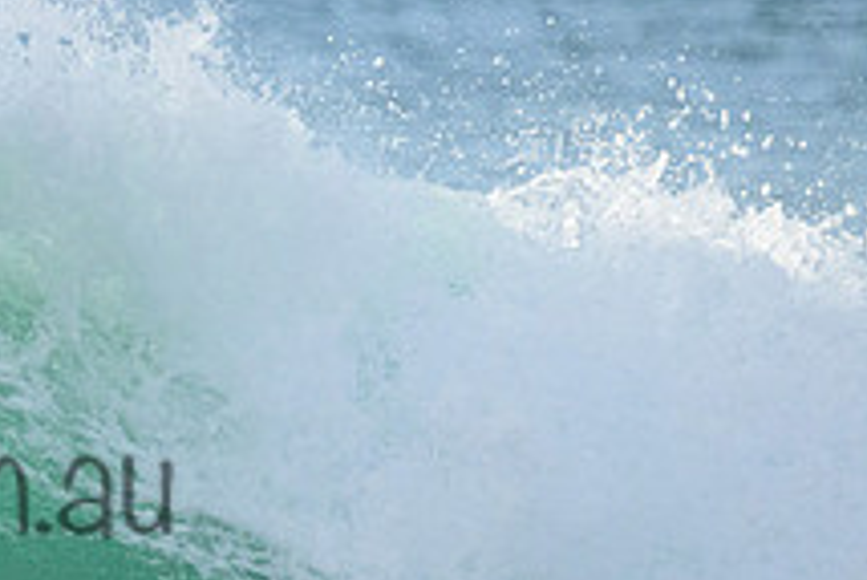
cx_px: -255
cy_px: 440
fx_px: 41113
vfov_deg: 0.8
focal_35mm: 1706
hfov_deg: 1.2
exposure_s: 1/1250
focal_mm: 630
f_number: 11
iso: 4000
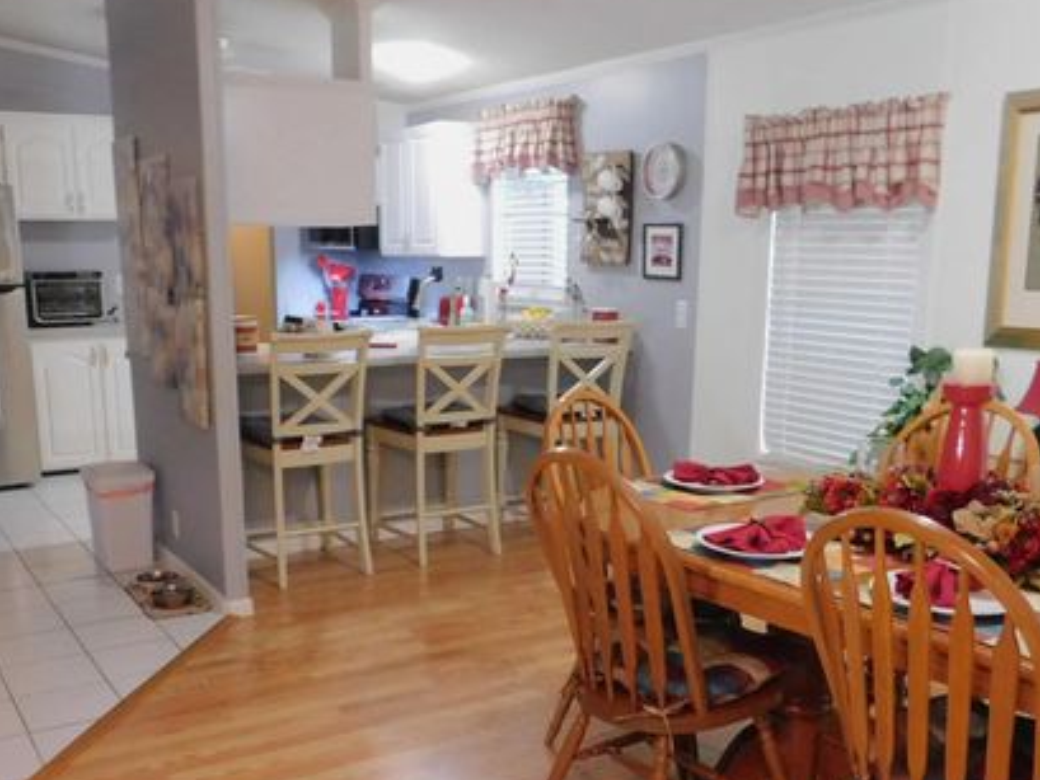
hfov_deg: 51.1
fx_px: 1082
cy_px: 531
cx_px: 440
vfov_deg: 39.1
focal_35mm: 36
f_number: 3
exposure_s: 1/13
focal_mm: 4
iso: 400
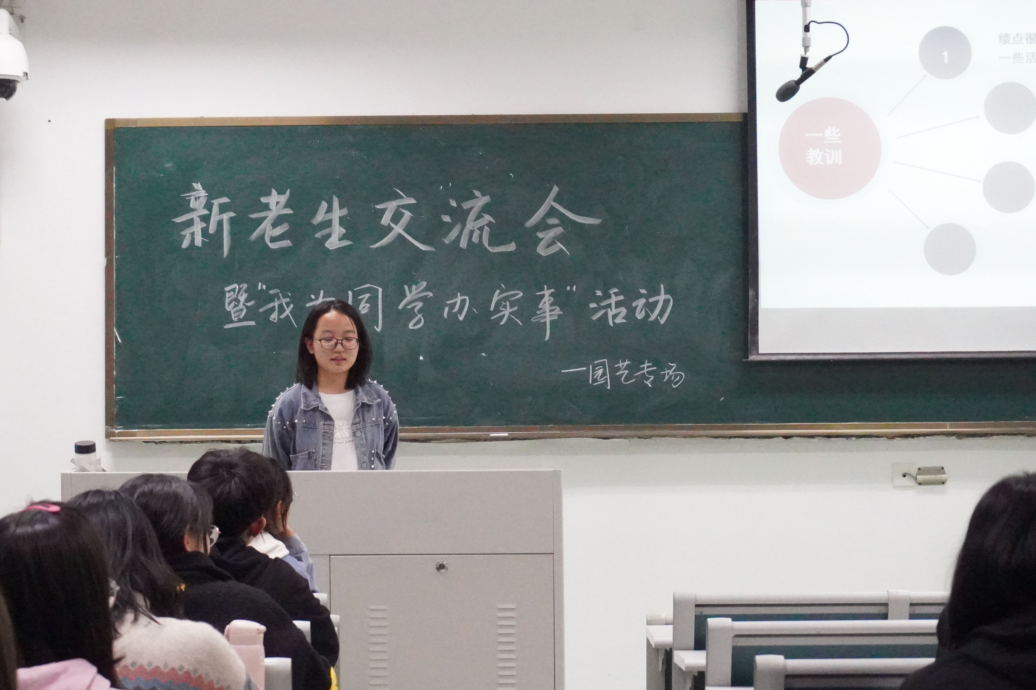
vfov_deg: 14.4
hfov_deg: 21.4
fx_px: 2734
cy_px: 345
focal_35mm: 95
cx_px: 422
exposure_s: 1/200
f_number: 5.6
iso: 12800
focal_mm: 50
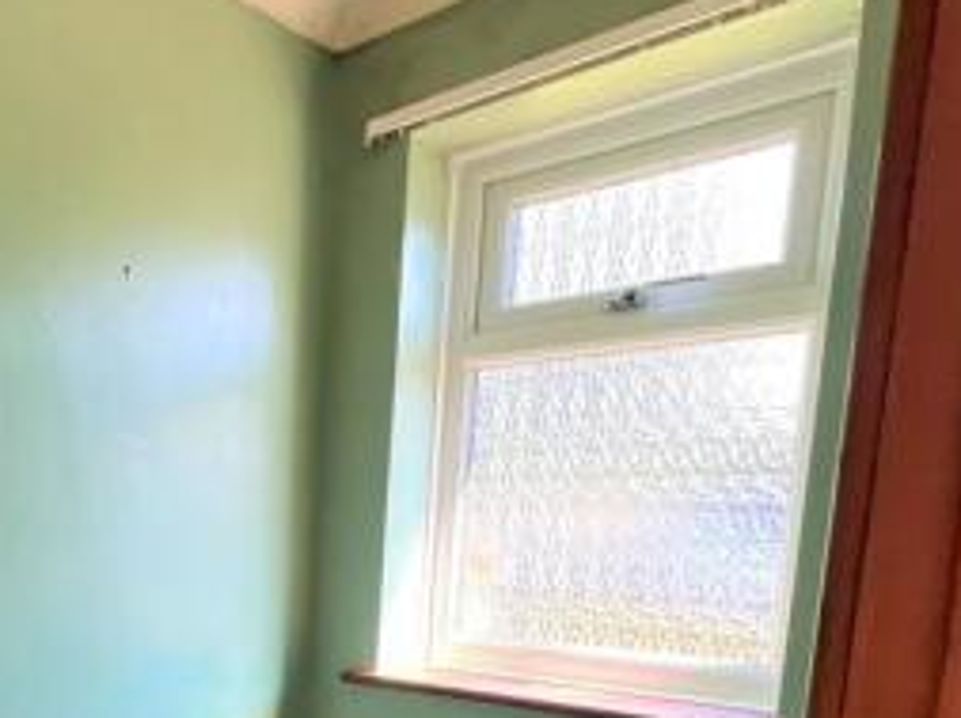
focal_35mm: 30
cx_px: -21
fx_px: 832
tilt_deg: -8.1
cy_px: 625
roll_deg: -1.1
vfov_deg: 43.3
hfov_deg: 48.3
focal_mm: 1.57
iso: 160
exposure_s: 1/99
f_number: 1.8
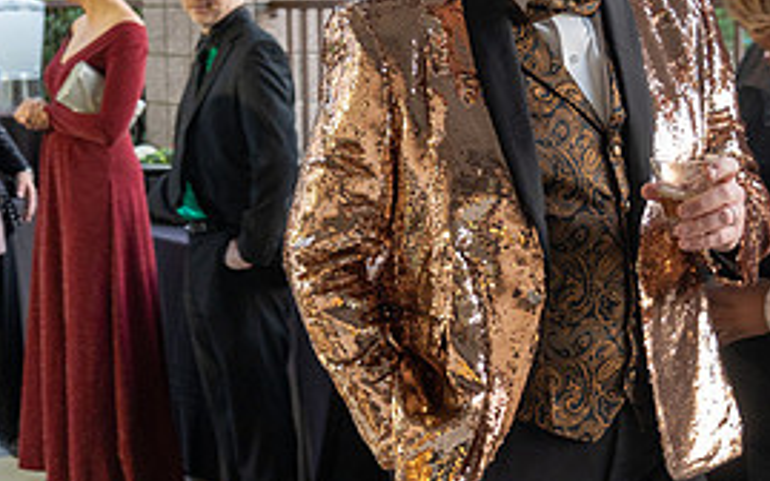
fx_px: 1657
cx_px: 243
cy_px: 139
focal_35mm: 79
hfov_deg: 26.0
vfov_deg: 16.4
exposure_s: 1/160
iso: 1600
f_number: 4
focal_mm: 36
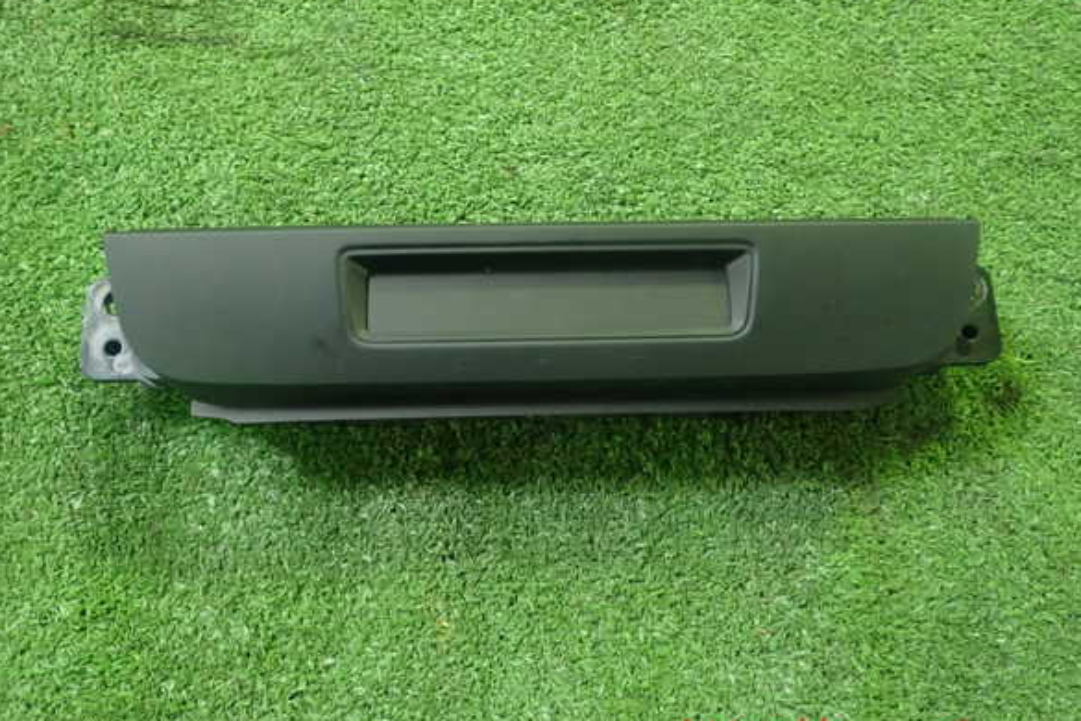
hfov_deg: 58.7
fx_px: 961
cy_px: 346
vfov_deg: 41.1
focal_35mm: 32
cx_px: 547
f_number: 2.3
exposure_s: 1/30
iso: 640
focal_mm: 5.4
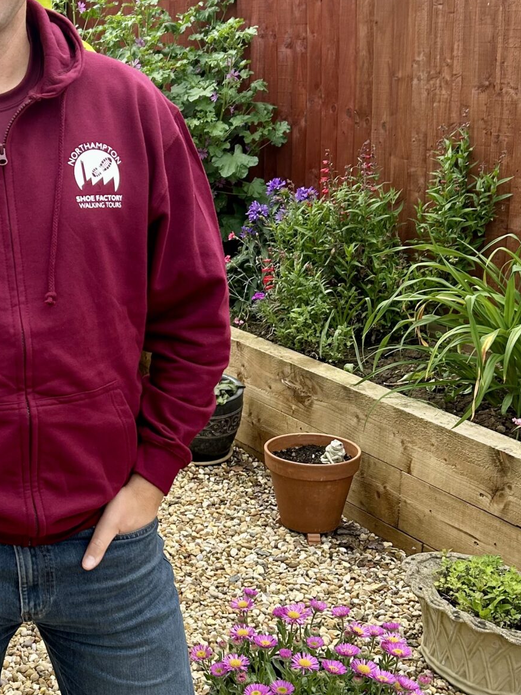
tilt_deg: -16.8
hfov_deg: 24.7
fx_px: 1144
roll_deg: +0.9
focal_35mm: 57
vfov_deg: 33.8
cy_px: 385
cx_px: 21
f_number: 1.5
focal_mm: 5.7
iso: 50
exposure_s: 1/982
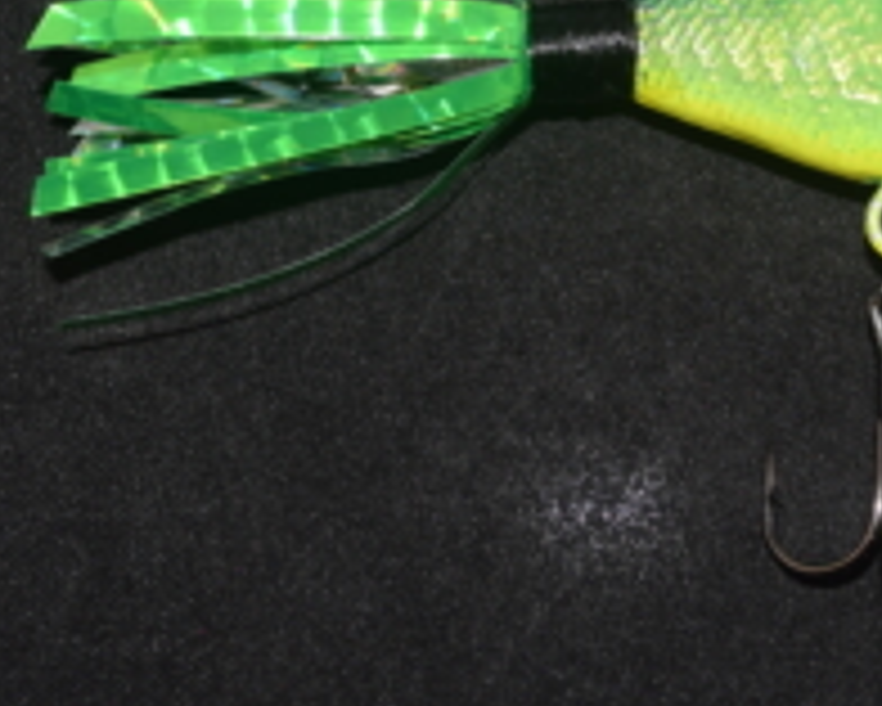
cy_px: 146
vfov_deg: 14.7
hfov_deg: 18.2
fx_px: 2721
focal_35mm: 104
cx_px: 756
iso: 100
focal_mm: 29
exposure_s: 1/60
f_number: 8
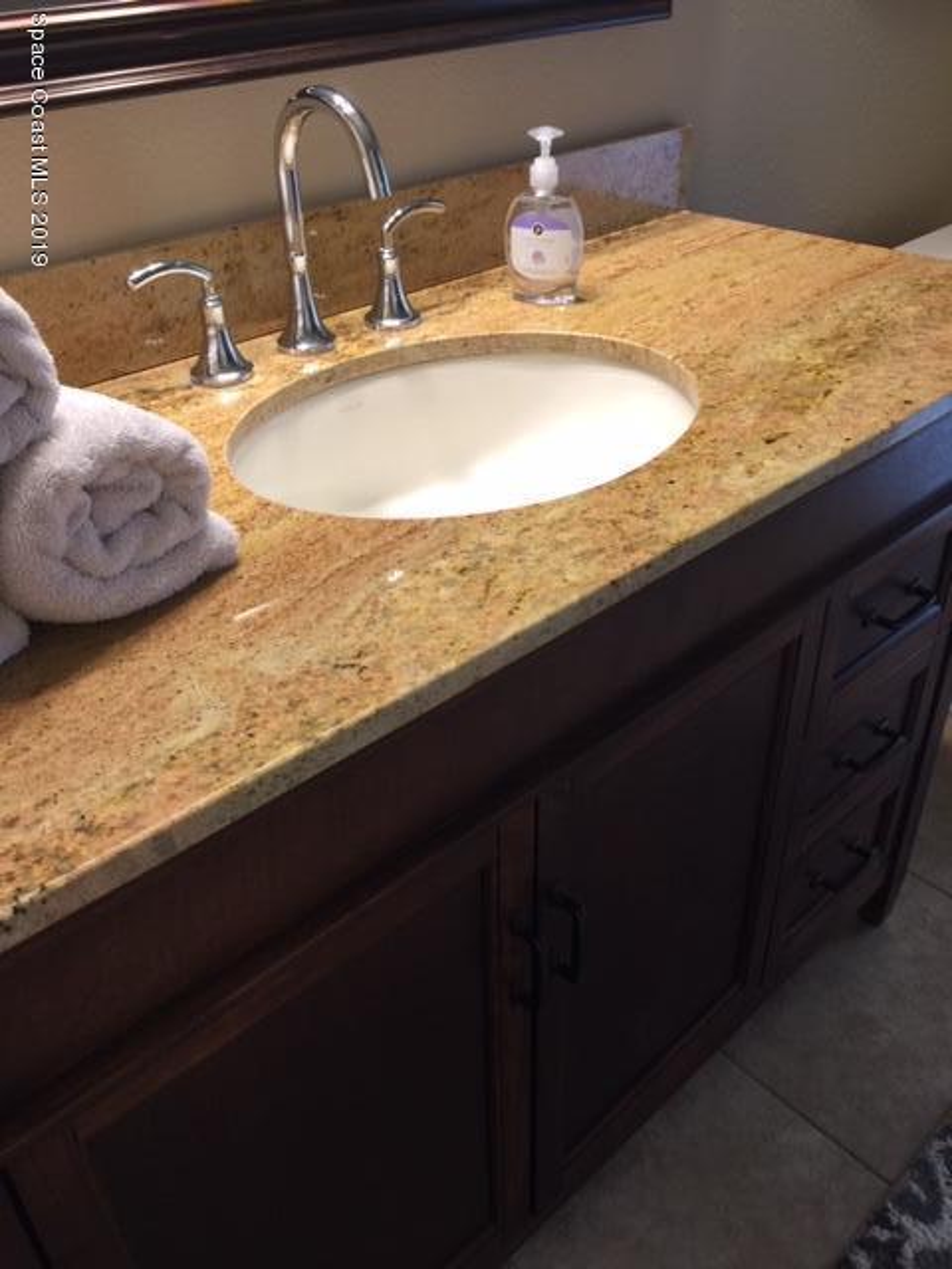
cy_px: 634
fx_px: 1063
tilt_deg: -33.3
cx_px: 476
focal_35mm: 29
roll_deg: +1.9
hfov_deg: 48.2
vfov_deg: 61.7
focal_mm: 4.15
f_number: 2.2
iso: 32
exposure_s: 1/15
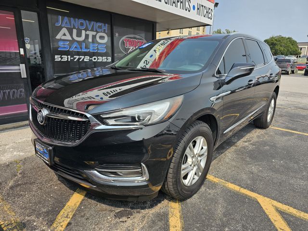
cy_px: 116
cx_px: 154
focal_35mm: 23
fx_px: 205
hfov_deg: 73.9
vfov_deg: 58.9
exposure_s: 1/508
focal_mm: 6.3
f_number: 1.7
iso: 10
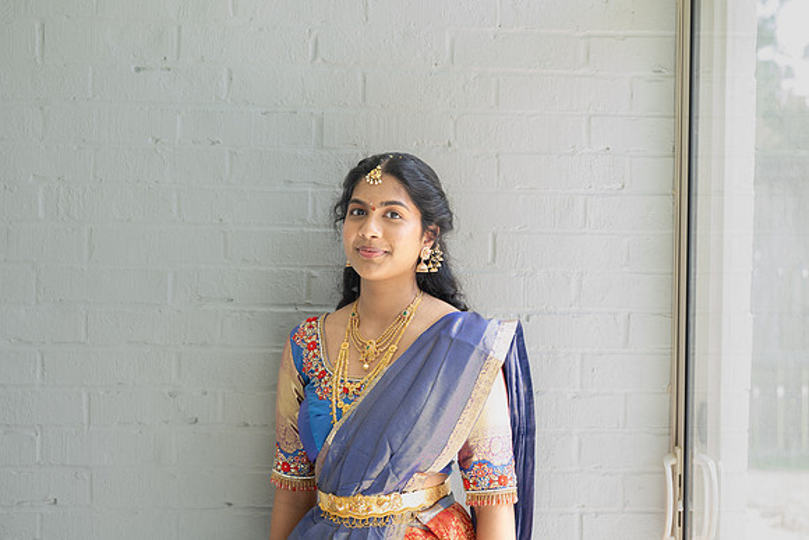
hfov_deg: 27.5
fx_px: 1654
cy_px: 270
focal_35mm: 74
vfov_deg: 18.5
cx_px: 404
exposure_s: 1/160
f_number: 4.5
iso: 640
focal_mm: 70
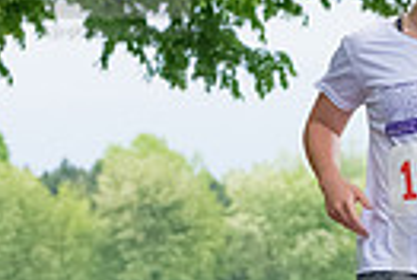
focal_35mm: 411
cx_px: 466
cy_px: 290
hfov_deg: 5.0
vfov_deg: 3.4
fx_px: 4772
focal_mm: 80
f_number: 5.6
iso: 6400
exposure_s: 1/1250
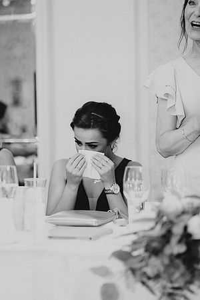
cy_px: 150
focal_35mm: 85
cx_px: 100
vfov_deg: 23.9
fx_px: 708
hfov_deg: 16.1
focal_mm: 85
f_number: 2.8
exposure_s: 1/125
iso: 2000
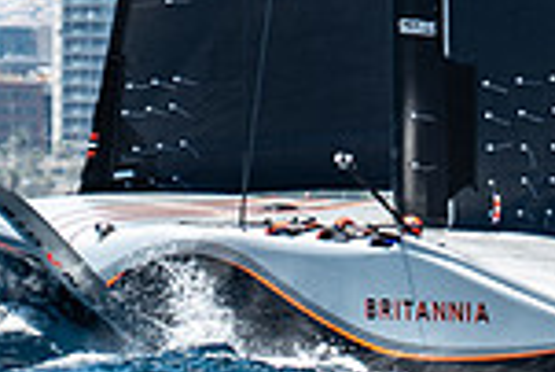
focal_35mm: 1303
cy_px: -456
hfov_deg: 1.6
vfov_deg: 1.1
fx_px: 20107
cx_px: 488
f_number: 2.8
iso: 100
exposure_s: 1/1600
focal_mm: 200
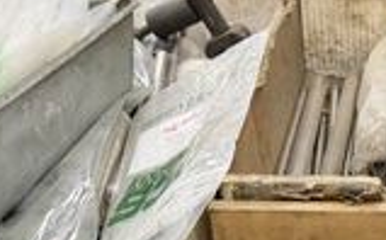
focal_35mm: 64
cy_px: 165
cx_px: 430
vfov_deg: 20.2
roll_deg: -1.0
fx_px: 673
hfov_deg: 28.9
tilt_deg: -29.2
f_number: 1.78
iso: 250
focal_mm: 6.76
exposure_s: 1/60
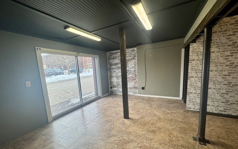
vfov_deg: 74.6
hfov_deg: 101.5
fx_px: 97
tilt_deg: -8.4
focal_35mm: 15
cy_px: 82
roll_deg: +3.2
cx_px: 120
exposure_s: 1/120
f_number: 2.2
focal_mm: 2.22
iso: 50
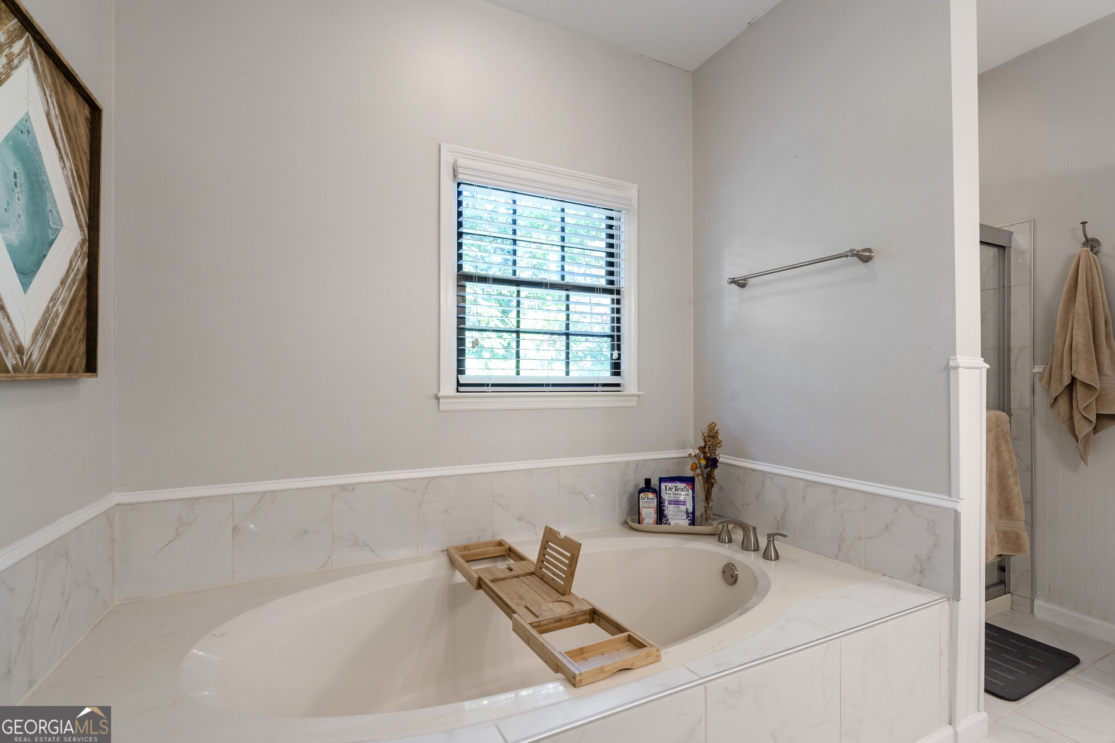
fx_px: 496
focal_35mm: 16
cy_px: 372
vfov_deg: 73.8
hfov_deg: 96.7
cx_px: 558
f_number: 8
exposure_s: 1/10
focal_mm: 16
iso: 400
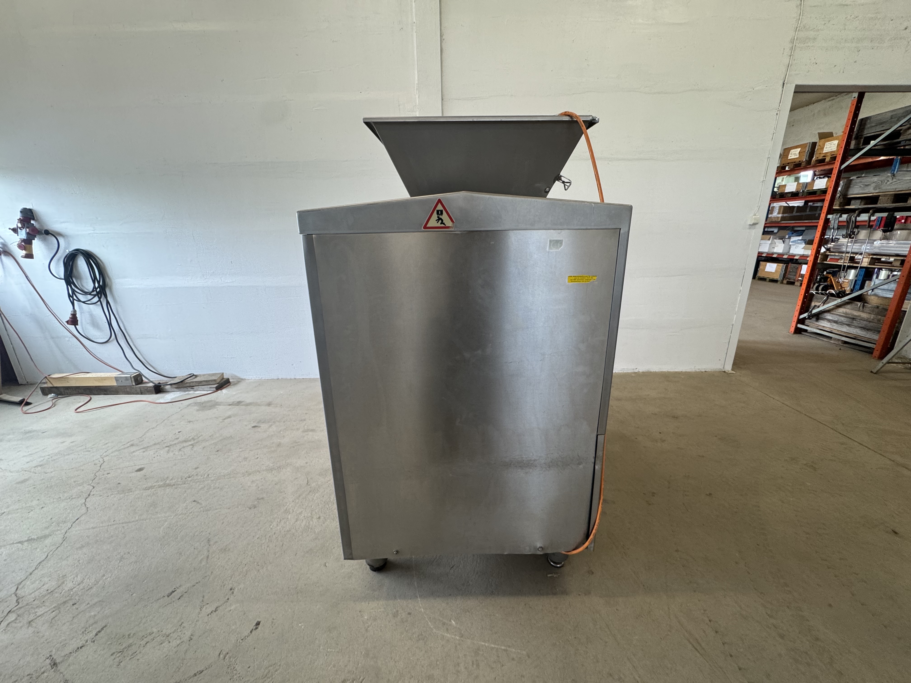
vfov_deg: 85.7
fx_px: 368
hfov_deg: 102.1
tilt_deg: -16.5
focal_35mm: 14
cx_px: 456
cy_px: 342
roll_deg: +0.8
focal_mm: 2.22
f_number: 2.2
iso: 125
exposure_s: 1/100
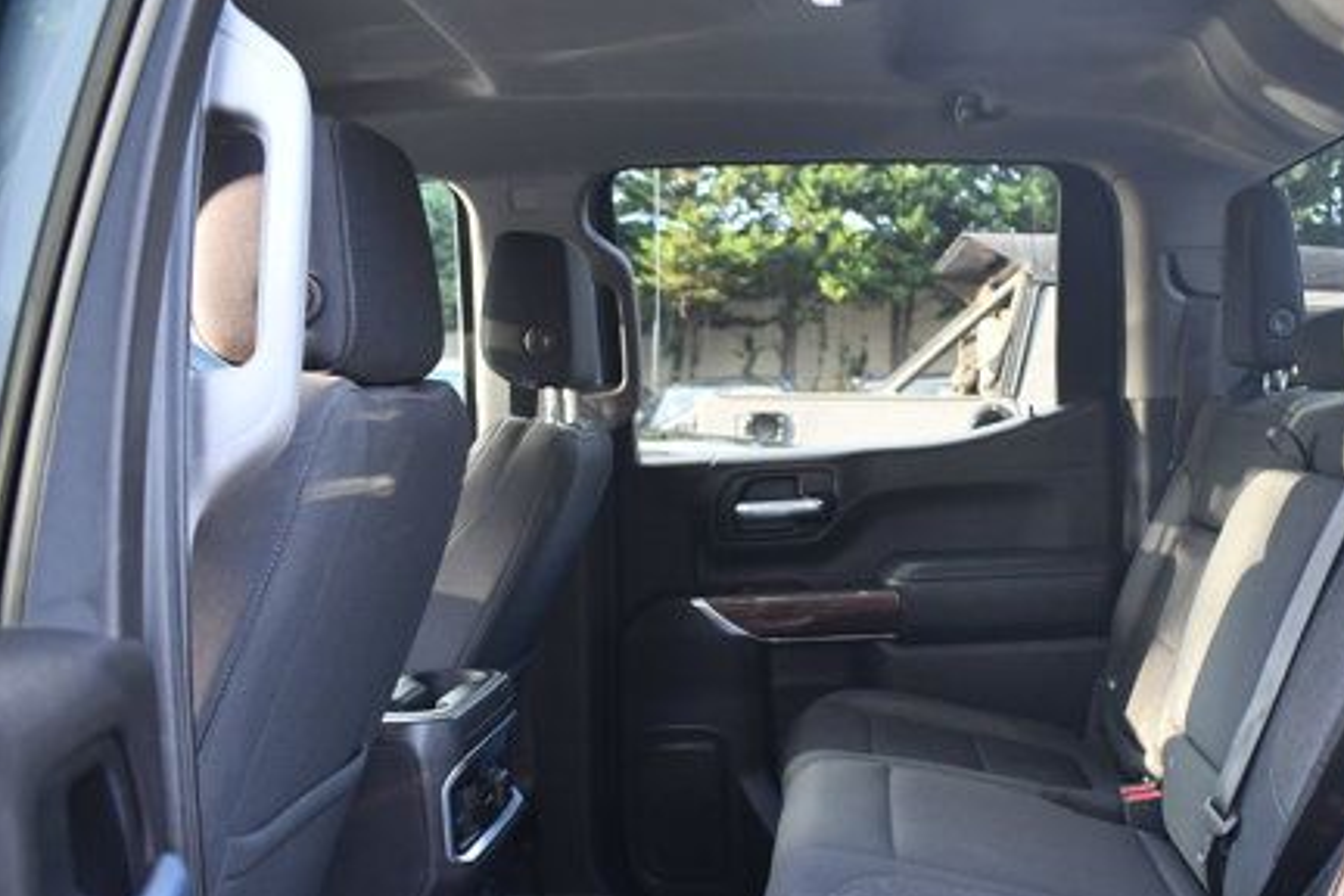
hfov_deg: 47.7
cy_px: 636
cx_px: 893
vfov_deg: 32.9
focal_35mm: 40
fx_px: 1493
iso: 1000
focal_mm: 18
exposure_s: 1/125
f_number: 3.5
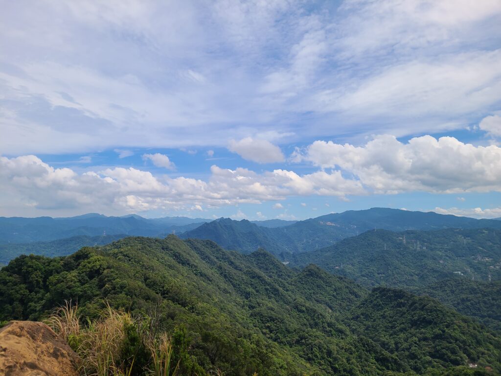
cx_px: 250
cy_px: 188
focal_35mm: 26
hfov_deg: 67.3
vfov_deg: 53.1
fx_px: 376
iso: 40
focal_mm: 5.4
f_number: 1.8
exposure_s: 1/2968
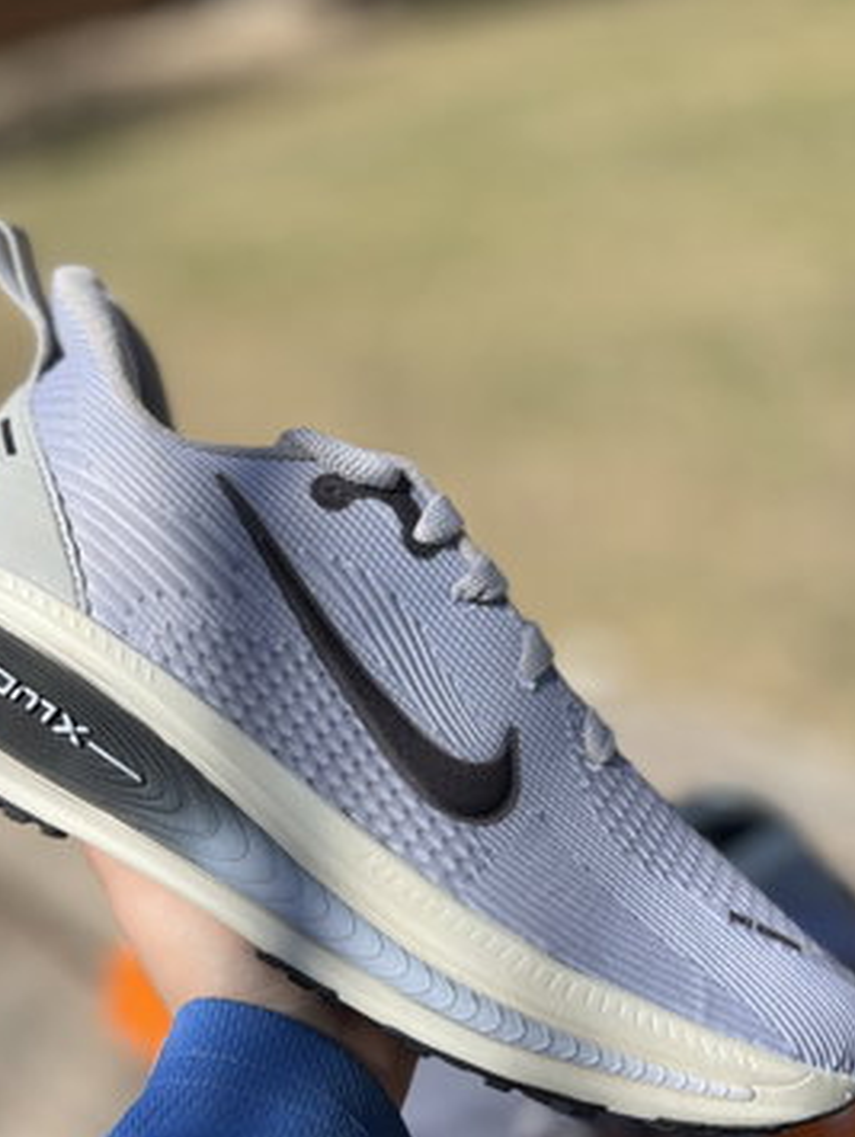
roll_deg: +11.9
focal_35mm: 39
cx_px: 394
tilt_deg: -34.1
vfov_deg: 47.0
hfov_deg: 36.9
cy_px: 764
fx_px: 1282
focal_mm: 5.7
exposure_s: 1/4831
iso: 50
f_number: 1.5
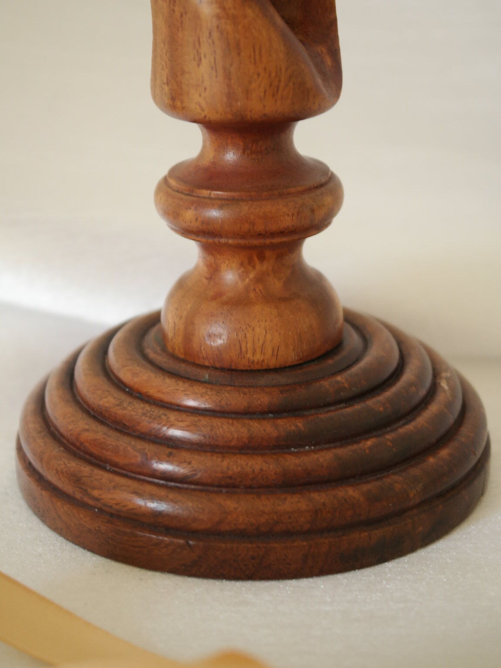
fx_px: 1448
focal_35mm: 75
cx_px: 251
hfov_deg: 19.6
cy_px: 299
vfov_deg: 26.0
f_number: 9
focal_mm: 45
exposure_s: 1/30
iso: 800
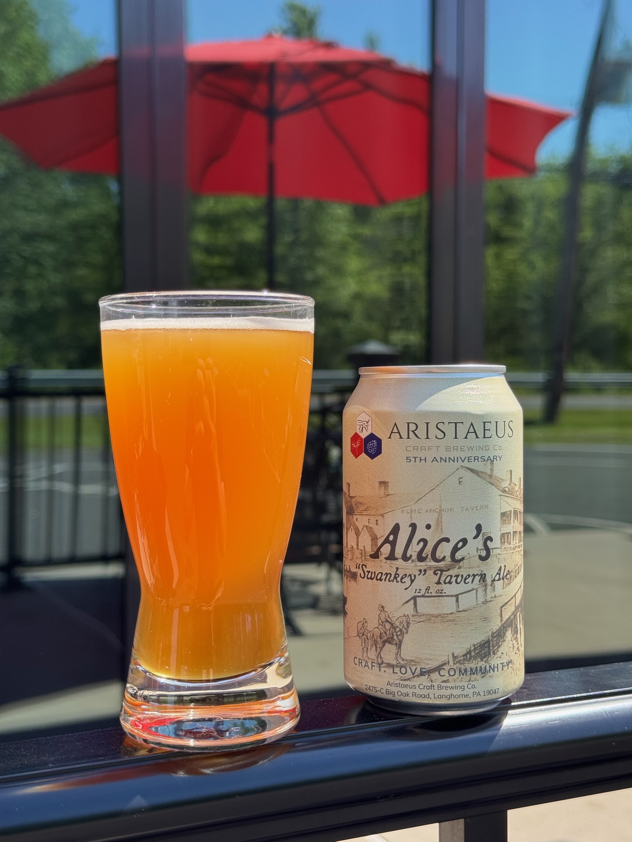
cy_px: 421
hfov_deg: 30.3
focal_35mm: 48
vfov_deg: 39.7
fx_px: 1168
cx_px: 316
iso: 64
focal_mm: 6.76
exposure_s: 1/1427
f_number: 1.78
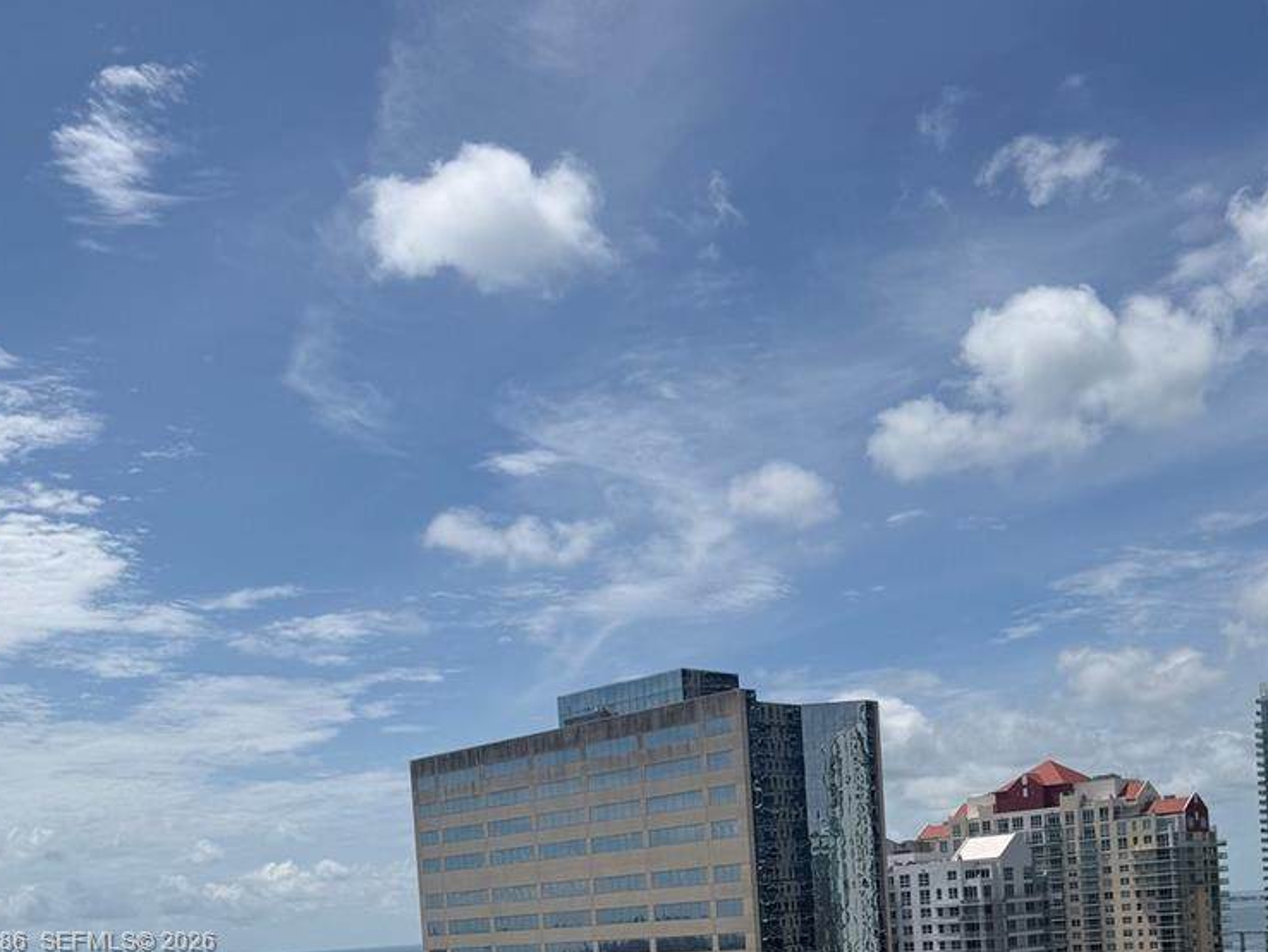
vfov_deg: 33.8
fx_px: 1429
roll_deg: +5.5
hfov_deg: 47.8
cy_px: 943
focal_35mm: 39
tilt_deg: -2.3
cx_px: 670
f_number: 1.78
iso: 80
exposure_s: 1/10309
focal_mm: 6.76
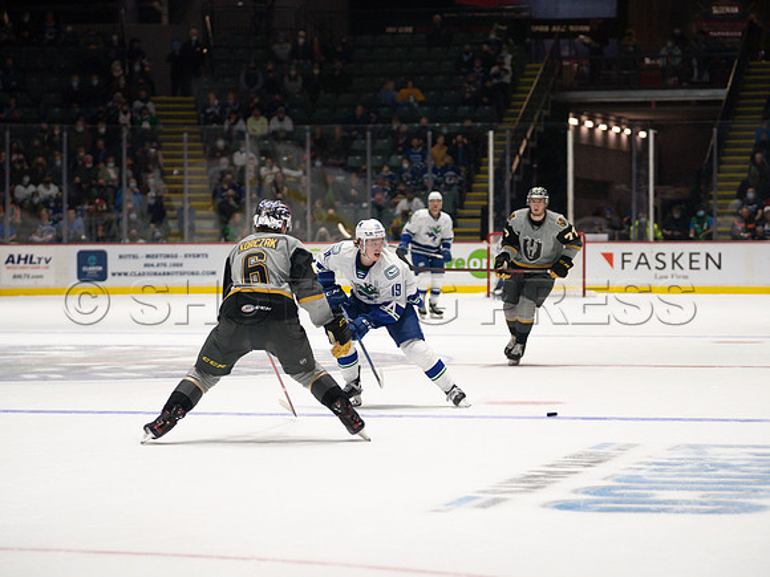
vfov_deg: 11.6
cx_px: 410
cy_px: 305
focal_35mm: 127
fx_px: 2833
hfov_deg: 15.5
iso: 2000
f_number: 2.8
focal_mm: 100
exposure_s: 1/1000
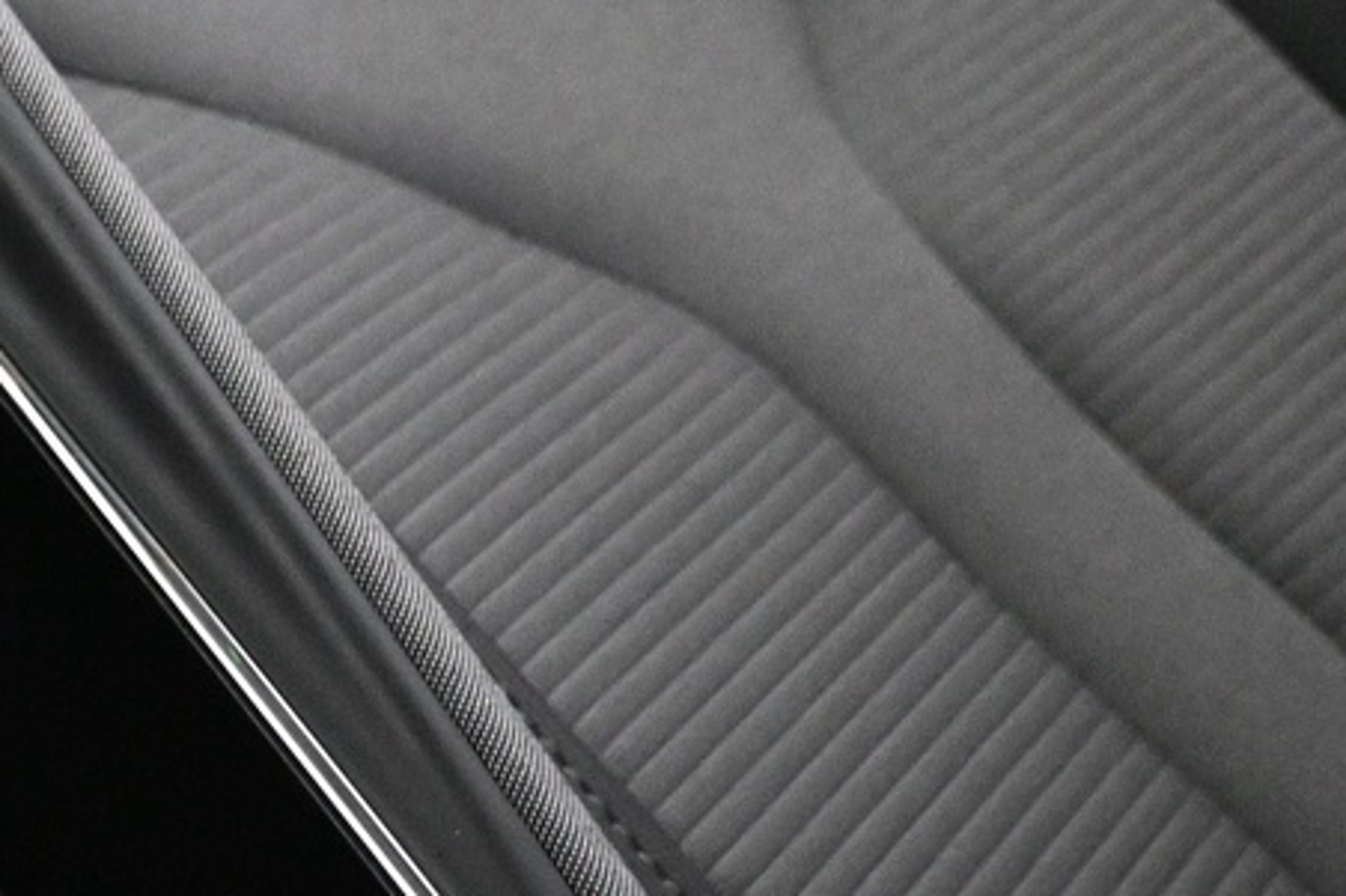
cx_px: -607
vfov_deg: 15.4
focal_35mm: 86
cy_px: -122
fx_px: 3214
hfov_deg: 20.6
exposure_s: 1/40
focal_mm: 16
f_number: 3.5
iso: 4000
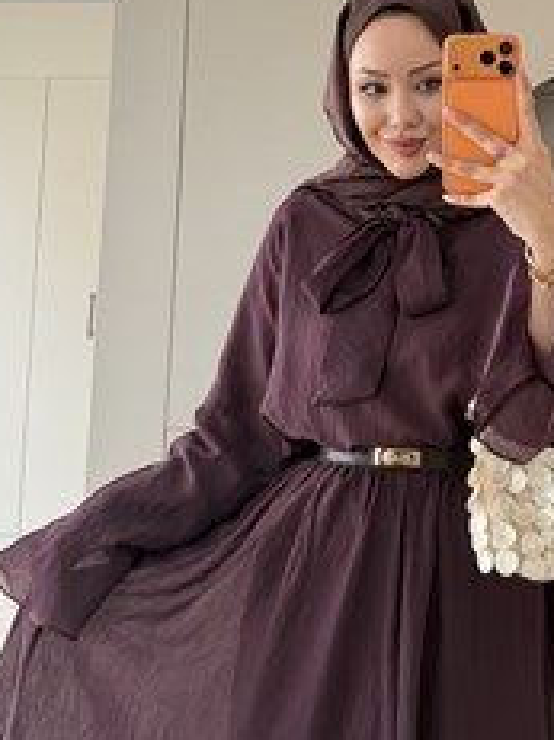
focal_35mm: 43
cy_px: 383
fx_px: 918
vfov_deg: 43.9
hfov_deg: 32.8
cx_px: 426
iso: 160
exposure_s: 1/121
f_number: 1.78
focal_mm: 6.76
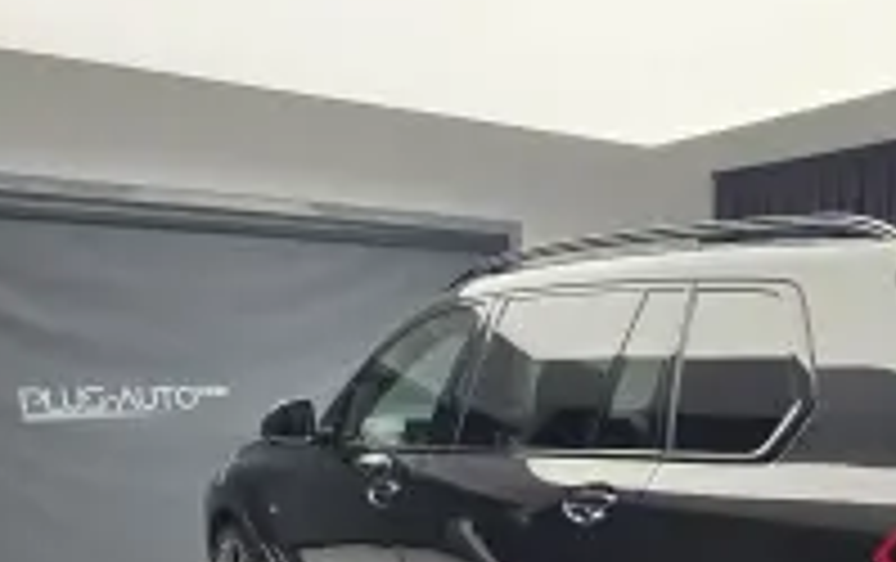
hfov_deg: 41.9
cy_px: 571
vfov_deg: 27.5
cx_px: 792
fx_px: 1076
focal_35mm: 44
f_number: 1.7
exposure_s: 1/180
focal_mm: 6.3
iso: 200
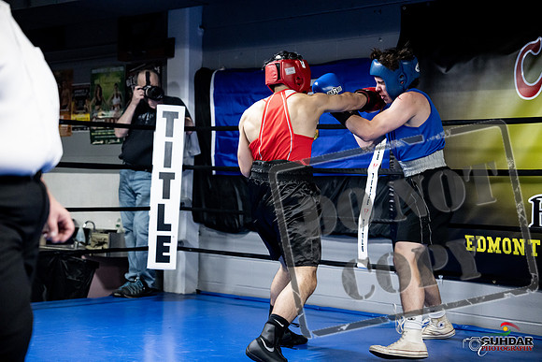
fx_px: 1054
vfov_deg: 19.5
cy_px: 181
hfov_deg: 28.8
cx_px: 271
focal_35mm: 70
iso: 8000
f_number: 2.8
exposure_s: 1/1000
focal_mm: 70
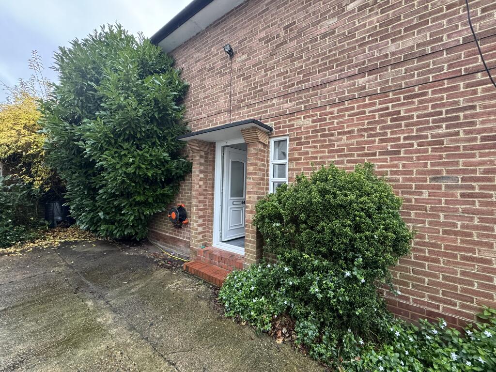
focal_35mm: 14
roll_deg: -0.9
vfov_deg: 85.7
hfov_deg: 102.1
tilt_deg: -0.1
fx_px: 201
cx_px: 248
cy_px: 186
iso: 320
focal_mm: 2.22
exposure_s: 1/99
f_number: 2.2
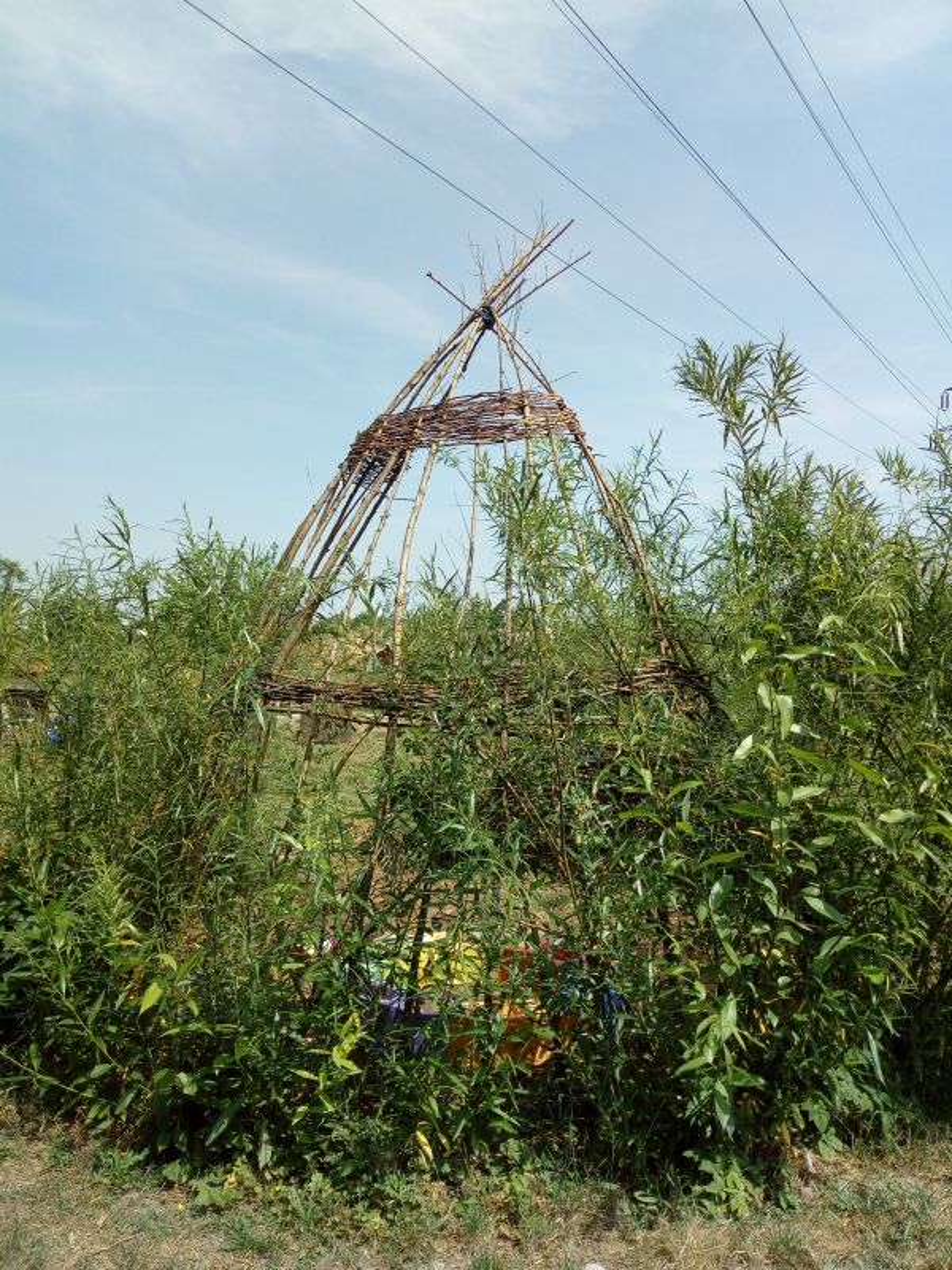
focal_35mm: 27
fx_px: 990
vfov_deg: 65.3
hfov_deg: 51.4
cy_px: 635
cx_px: 476
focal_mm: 3.5
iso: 120
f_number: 2
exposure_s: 1/1712
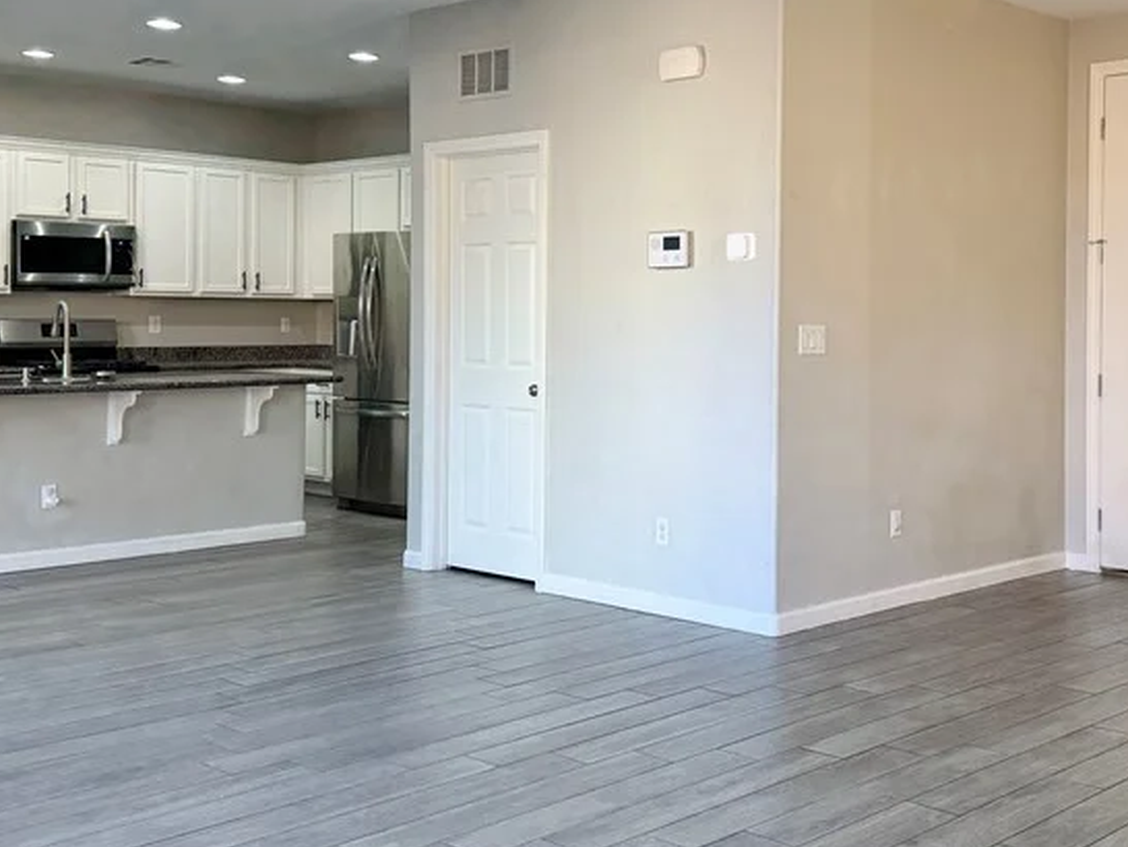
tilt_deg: +0.7
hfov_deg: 41.8
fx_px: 1467
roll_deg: +0.5
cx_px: 694
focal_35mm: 45
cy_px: 314
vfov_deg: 32.0
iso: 160
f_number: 1.78
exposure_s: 1/148
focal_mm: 6.76
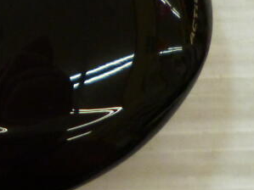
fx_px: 565
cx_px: -6
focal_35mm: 77
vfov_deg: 18.8
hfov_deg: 24.1
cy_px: 23
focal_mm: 4.3
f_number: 2.5
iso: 400
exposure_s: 1/250
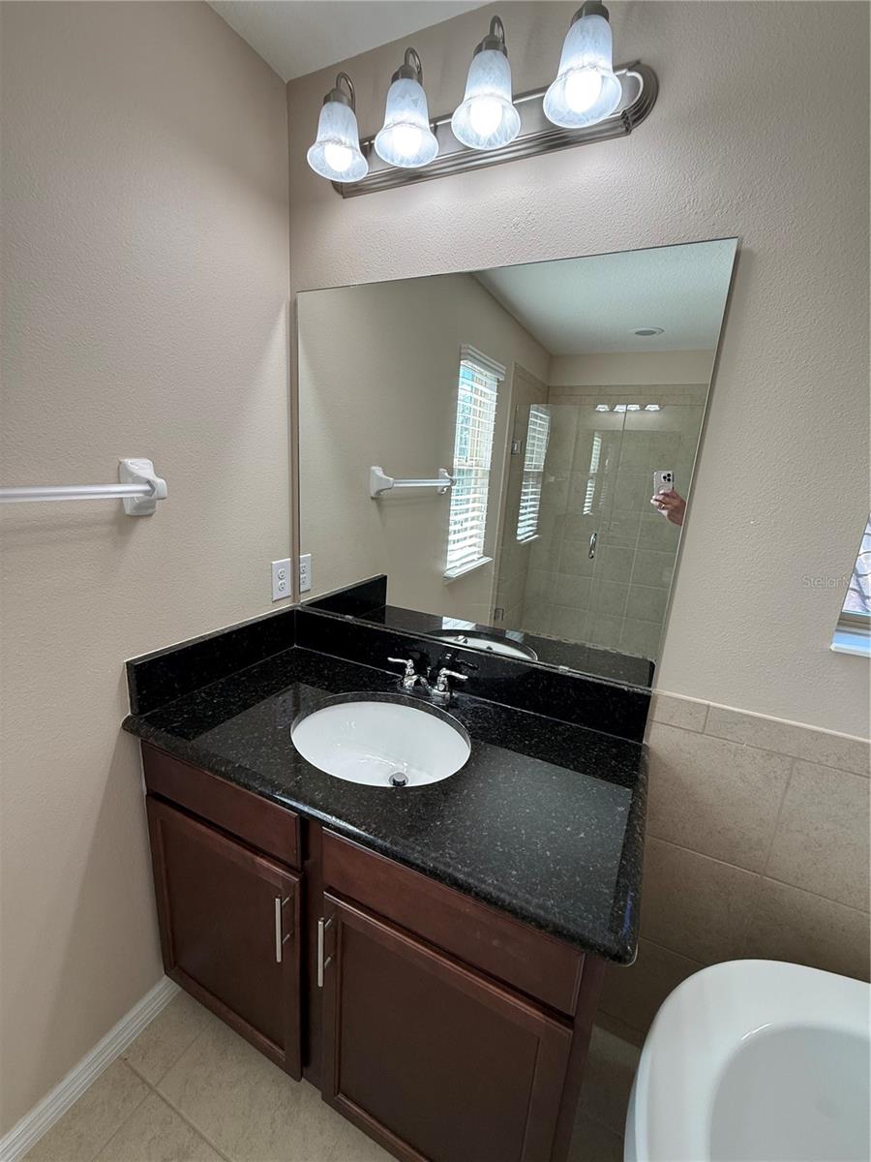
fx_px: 470
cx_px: 436
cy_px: 581
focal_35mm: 14
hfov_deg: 85.7
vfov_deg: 102.1
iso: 64
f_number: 2.2
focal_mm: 2.22
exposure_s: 1/99
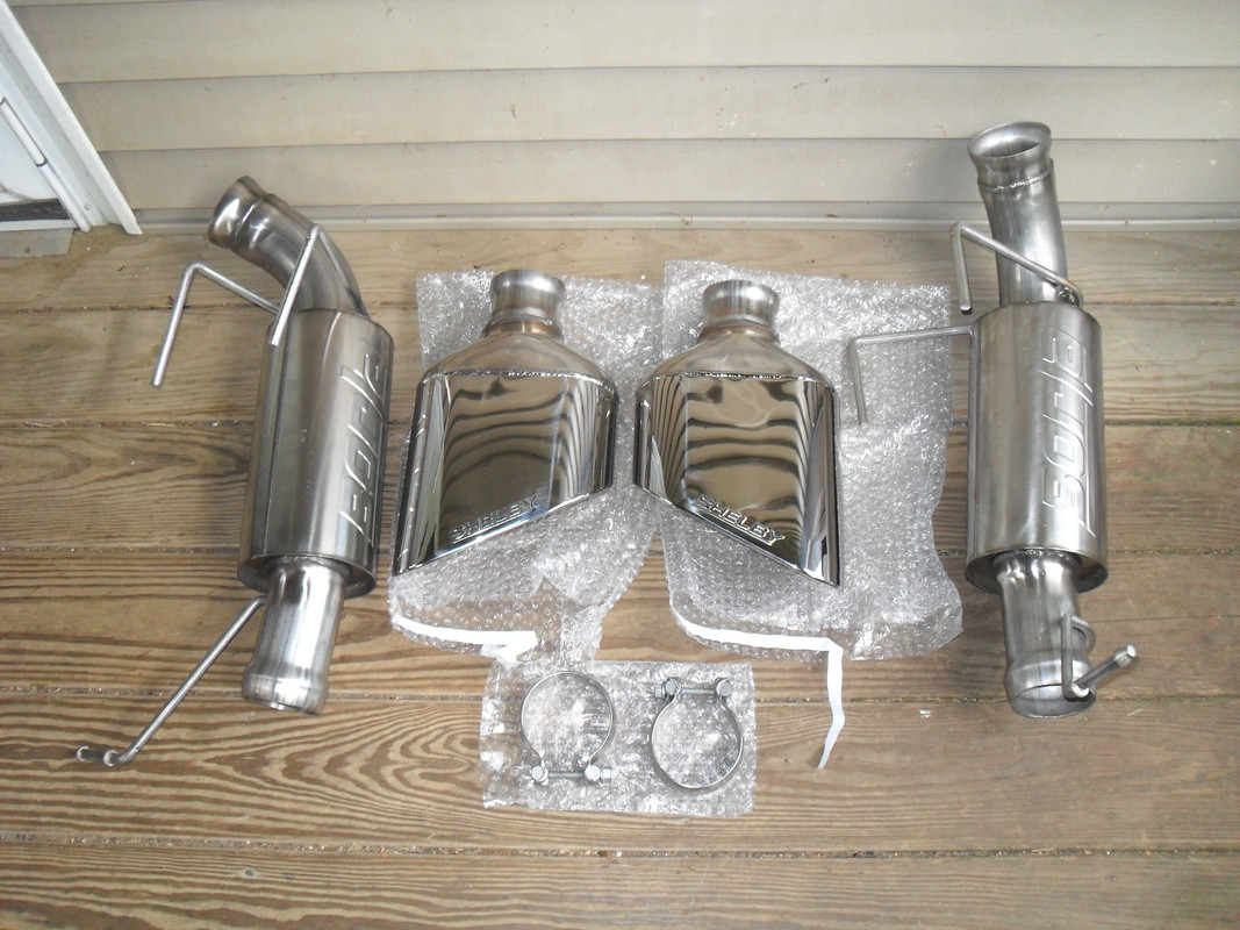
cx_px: 620
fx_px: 1254
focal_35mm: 35
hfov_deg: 52.6
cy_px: 465
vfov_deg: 40.7
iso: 200
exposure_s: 1/45
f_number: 2.8
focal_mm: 6.2
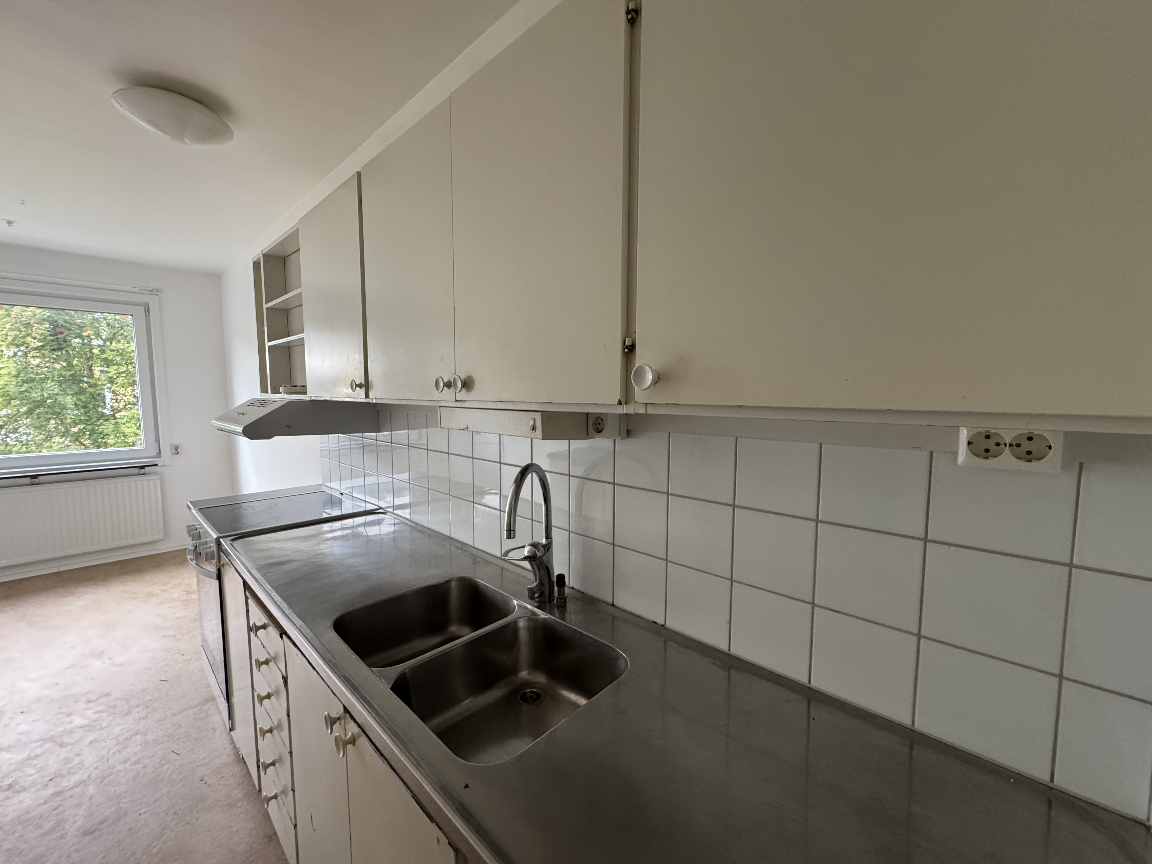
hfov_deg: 102.1
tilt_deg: -4.5
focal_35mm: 14
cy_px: 432
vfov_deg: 85.7
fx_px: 466
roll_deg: +0.3
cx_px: 576
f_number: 2.2
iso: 320
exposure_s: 1/99
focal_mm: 2.22
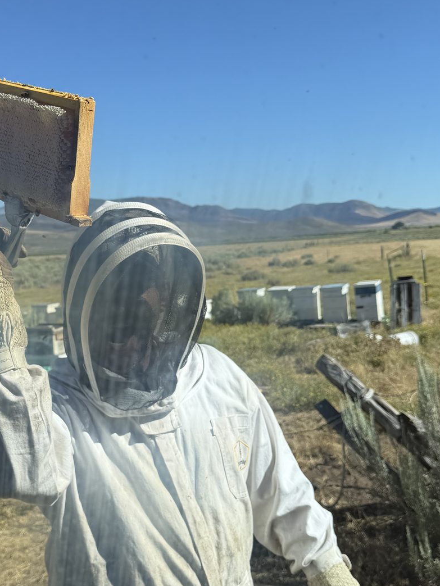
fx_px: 779
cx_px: 114
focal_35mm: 46
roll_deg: +3.3
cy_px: 322
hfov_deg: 31.0
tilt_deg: -6.2
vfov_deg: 41.2
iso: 80
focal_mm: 6.76
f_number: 1.78
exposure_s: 1/4673
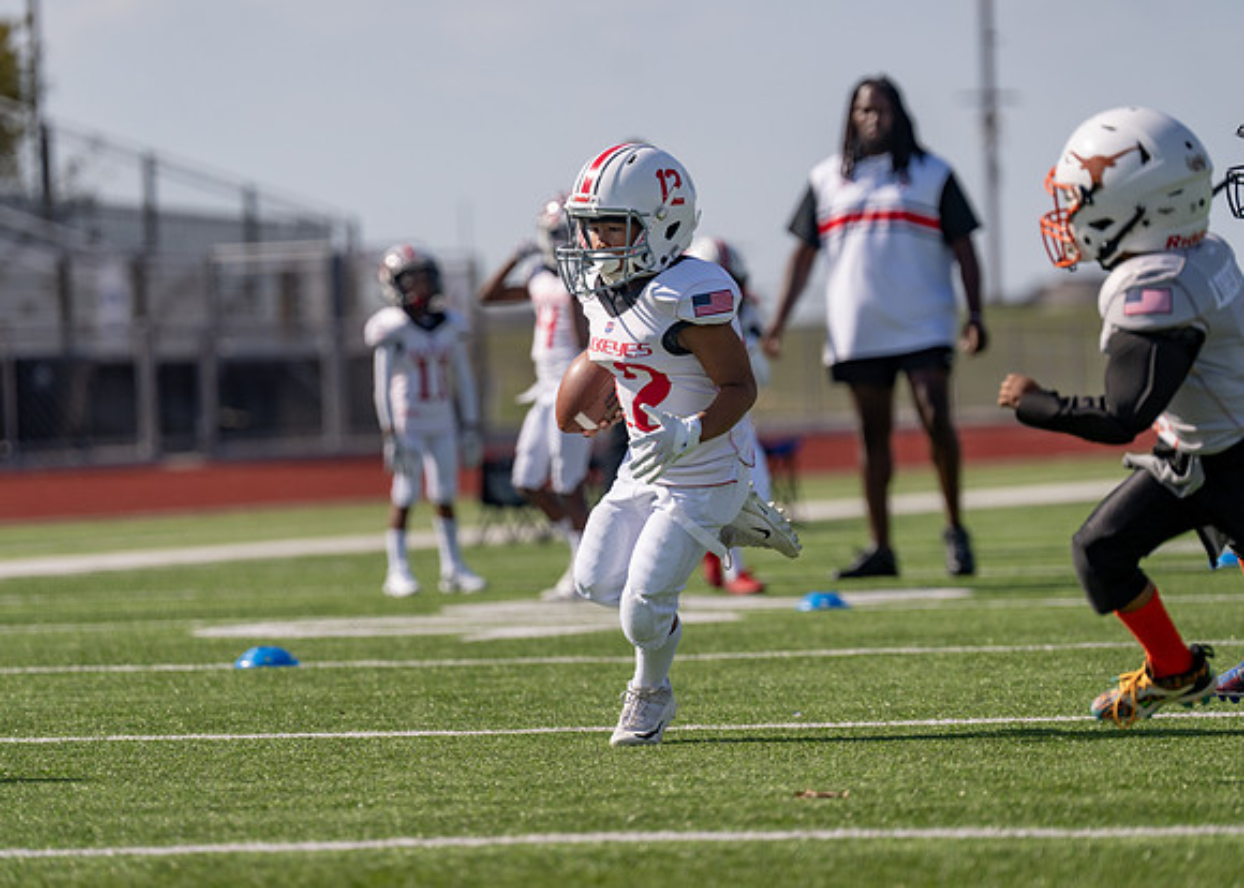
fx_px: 8809
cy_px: 444
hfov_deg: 8.1
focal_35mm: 249
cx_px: 622
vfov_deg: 5.8
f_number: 4
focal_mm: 238
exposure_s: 1/3200
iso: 160
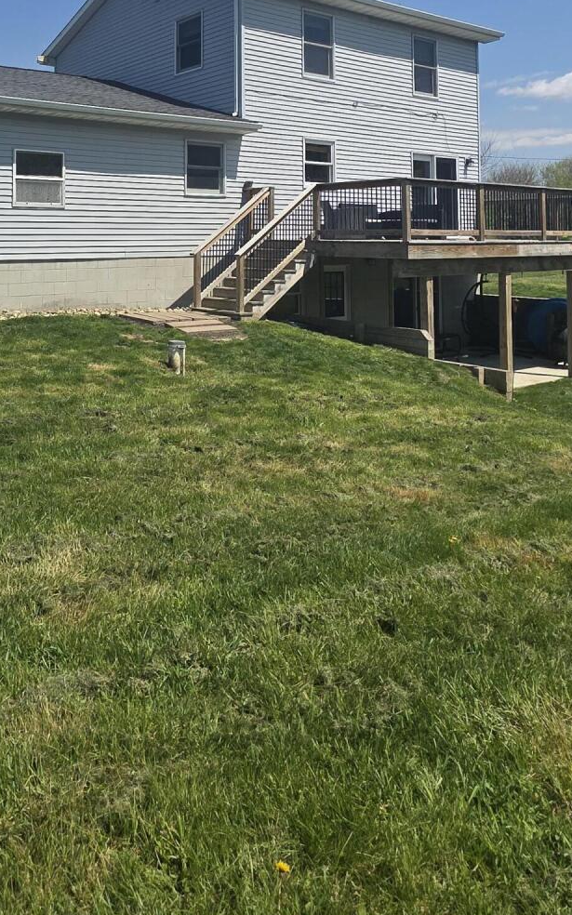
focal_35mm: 28
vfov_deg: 61.7
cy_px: 201
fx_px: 698
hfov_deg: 42.5
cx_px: 113
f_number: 1.9
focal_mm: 2.2
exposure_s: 1/2635
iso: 40
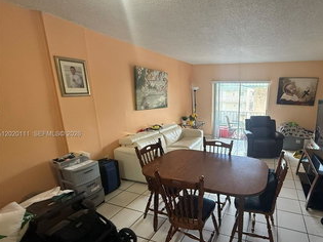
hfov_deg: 81.9
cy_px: 134
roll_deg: -1.0
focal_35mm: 19
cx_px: 215
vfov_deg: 68.4
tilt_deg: -13.9
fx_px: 177
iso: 250
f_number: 2.2
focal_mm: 2.22
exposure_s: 1/120
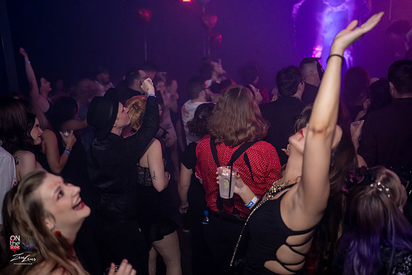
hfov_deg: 54.4
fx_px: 401
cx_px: 206
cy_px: 138
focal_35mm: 35
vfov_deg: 37.9
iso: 8000
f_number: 2
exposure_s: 1/200
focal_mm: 35
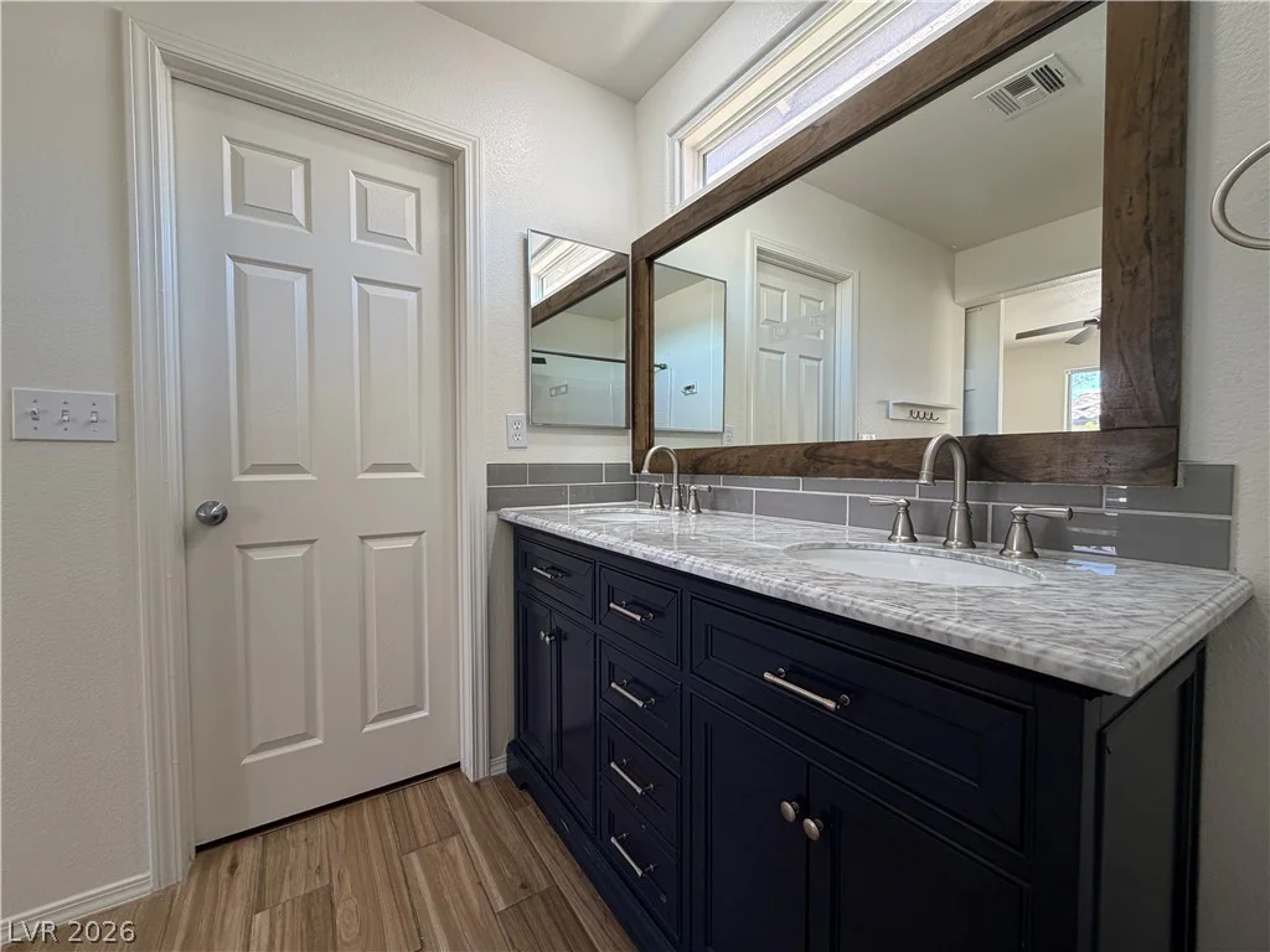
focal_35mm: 14
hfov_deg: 102.1
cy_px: 476
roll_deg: -0.6
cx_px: 635
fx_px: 514
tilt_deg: -2.8
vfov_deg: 85.7
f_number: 2.2
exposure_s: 1/120
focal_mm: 2.22
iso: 160
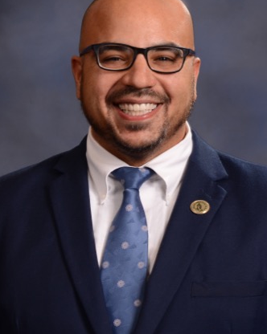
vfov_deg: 7.0
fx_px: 2727
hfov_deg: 5.6
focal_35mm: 276
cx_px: 119
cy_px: 161
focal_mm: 135
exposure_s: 1/100
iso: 400
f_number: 11
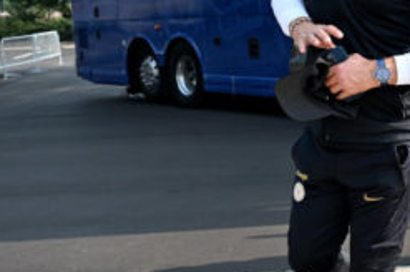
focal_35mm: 73
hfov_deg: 25.8
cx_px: 445
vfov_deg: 18.5
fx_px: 830
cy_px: 70
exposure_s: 1/1250
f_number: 4
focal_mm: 24
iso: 400
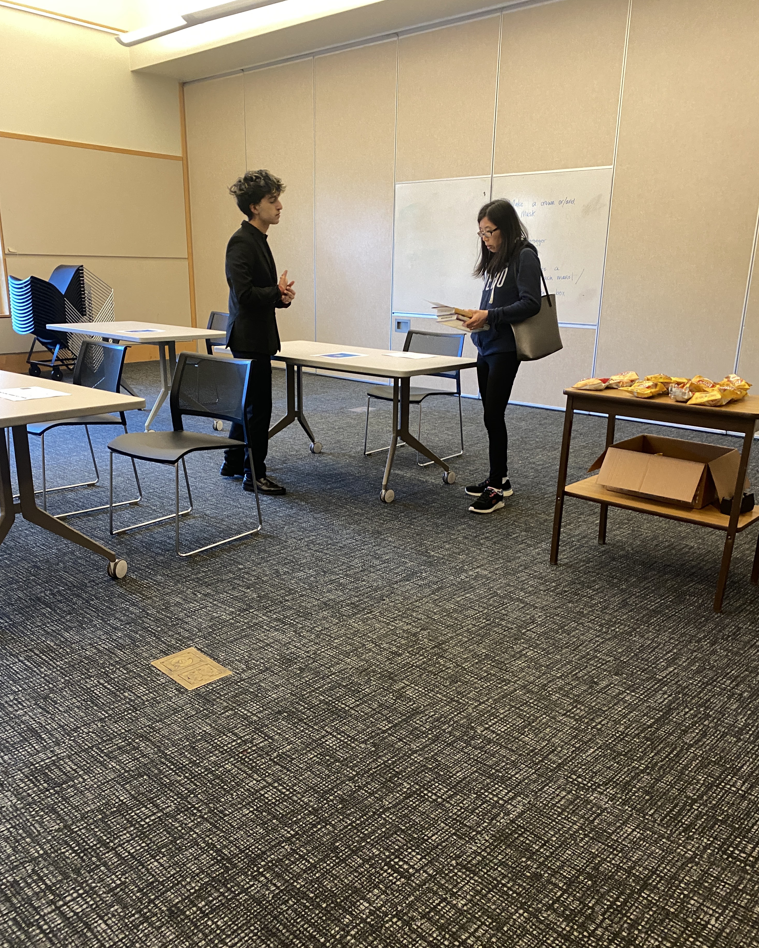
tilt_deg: -14.7
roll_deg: +0.7
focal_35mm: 28
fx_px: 786
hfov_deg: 51.5
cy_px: 512
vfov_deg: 62.1
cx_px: 371
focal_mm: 4.25
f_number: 1.8
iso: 160
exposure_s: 1/60
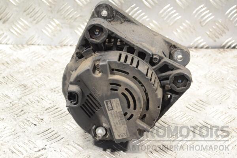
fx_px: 513
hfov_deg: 26.0
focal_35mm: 78
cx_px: 118
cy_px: 79
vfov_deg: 17.5
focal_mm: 52
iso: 3200
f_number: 5.6
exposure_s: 1/125
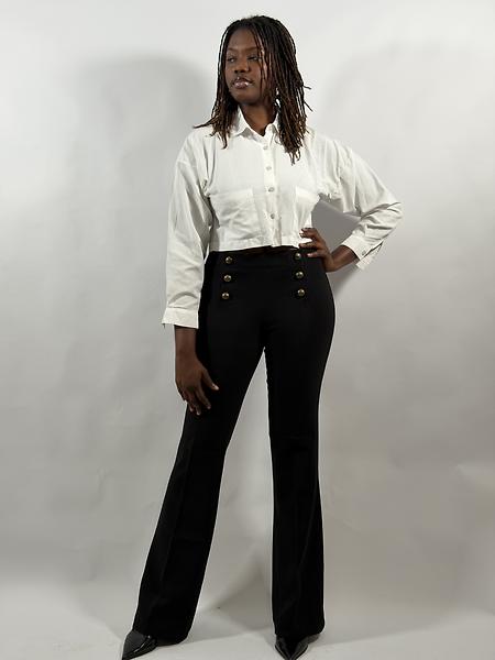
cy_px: 330
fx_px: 915
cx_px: 248
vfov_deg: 39.7
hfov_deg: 30.3
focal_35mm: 48
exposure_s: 1/100
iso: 64
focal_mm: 6.76
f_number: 1.78
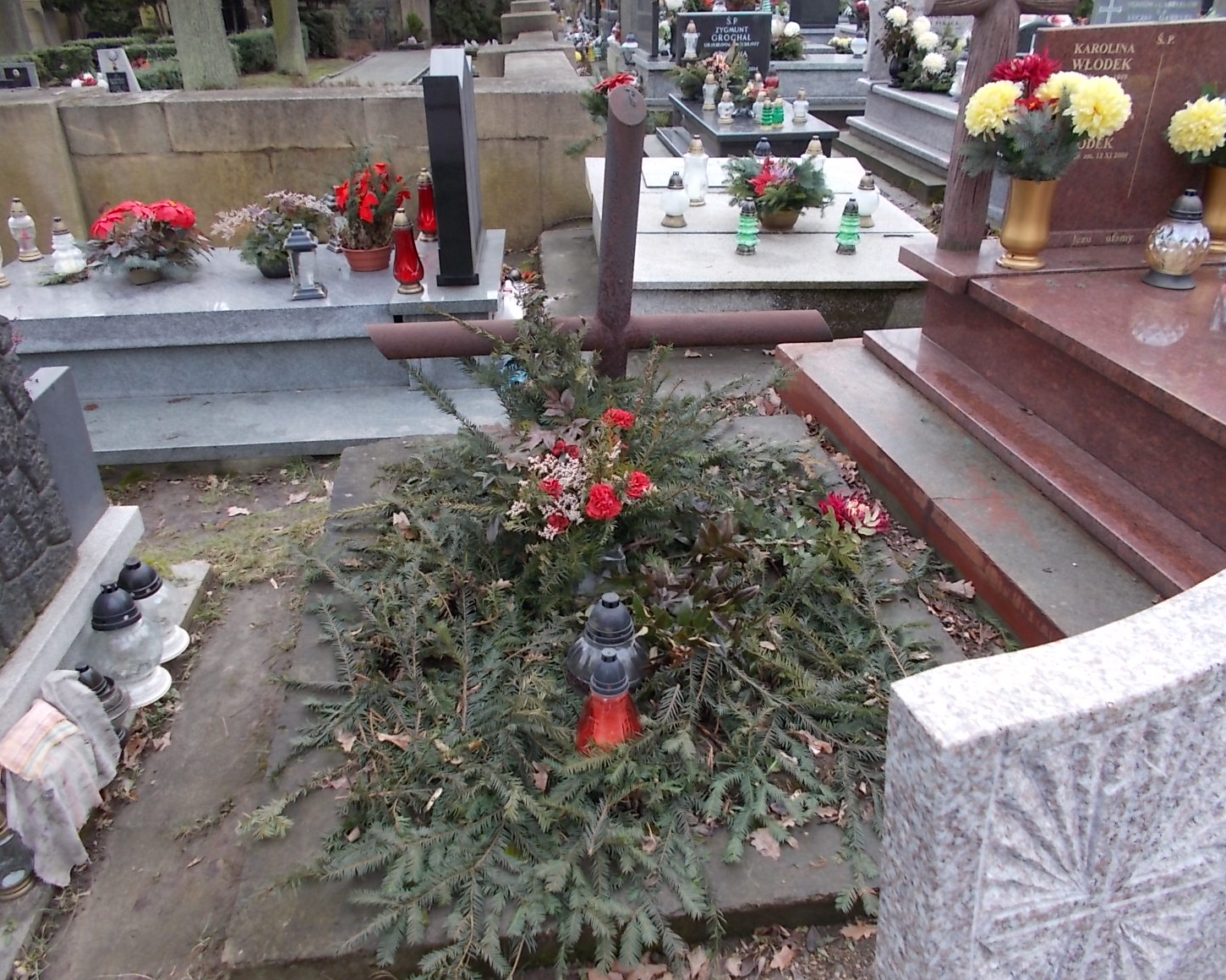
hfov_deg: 62.2
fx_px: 1016
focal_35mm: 28
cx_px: 623
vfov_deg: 51.5
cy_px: 483
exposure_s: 1/80
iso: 80
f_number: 3.2
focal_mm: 4.6
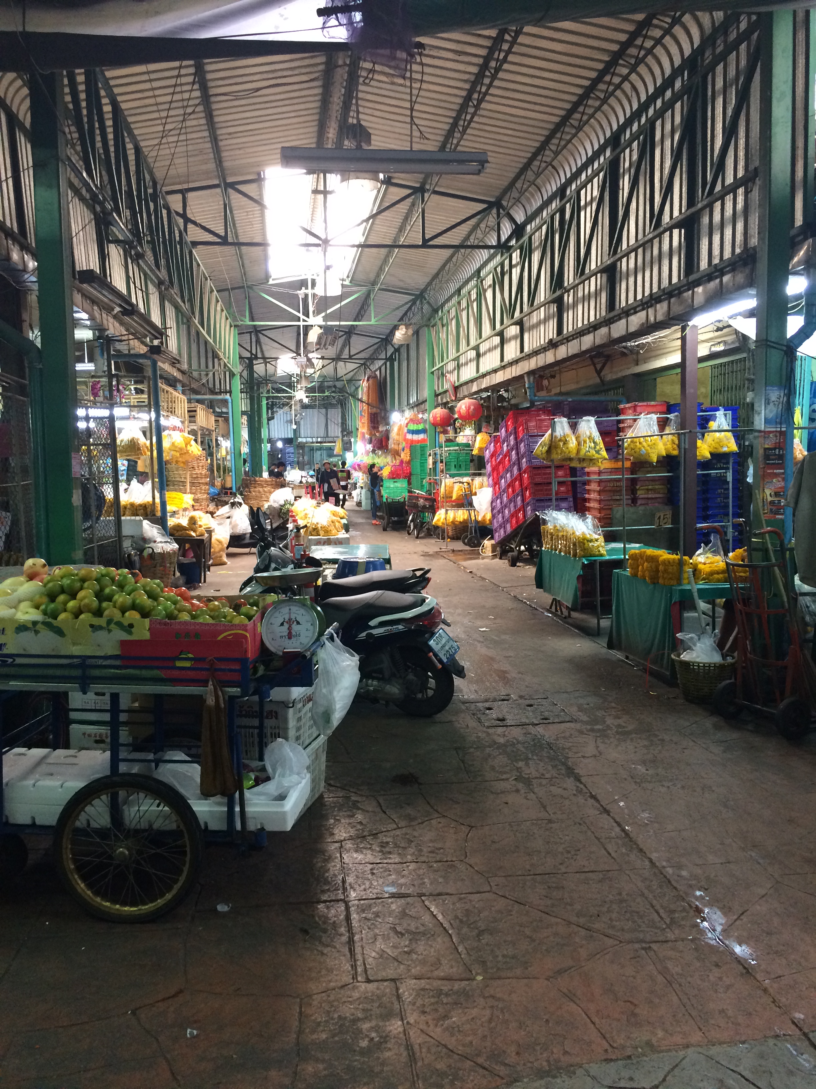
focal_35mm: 29
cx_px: 408
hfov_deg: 48.2
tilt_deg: -6.2
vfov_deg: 61.7
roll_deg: -0.2
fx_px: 911
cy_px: 544
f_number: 2.2
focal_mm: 4.15
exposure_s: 1/33
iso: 250
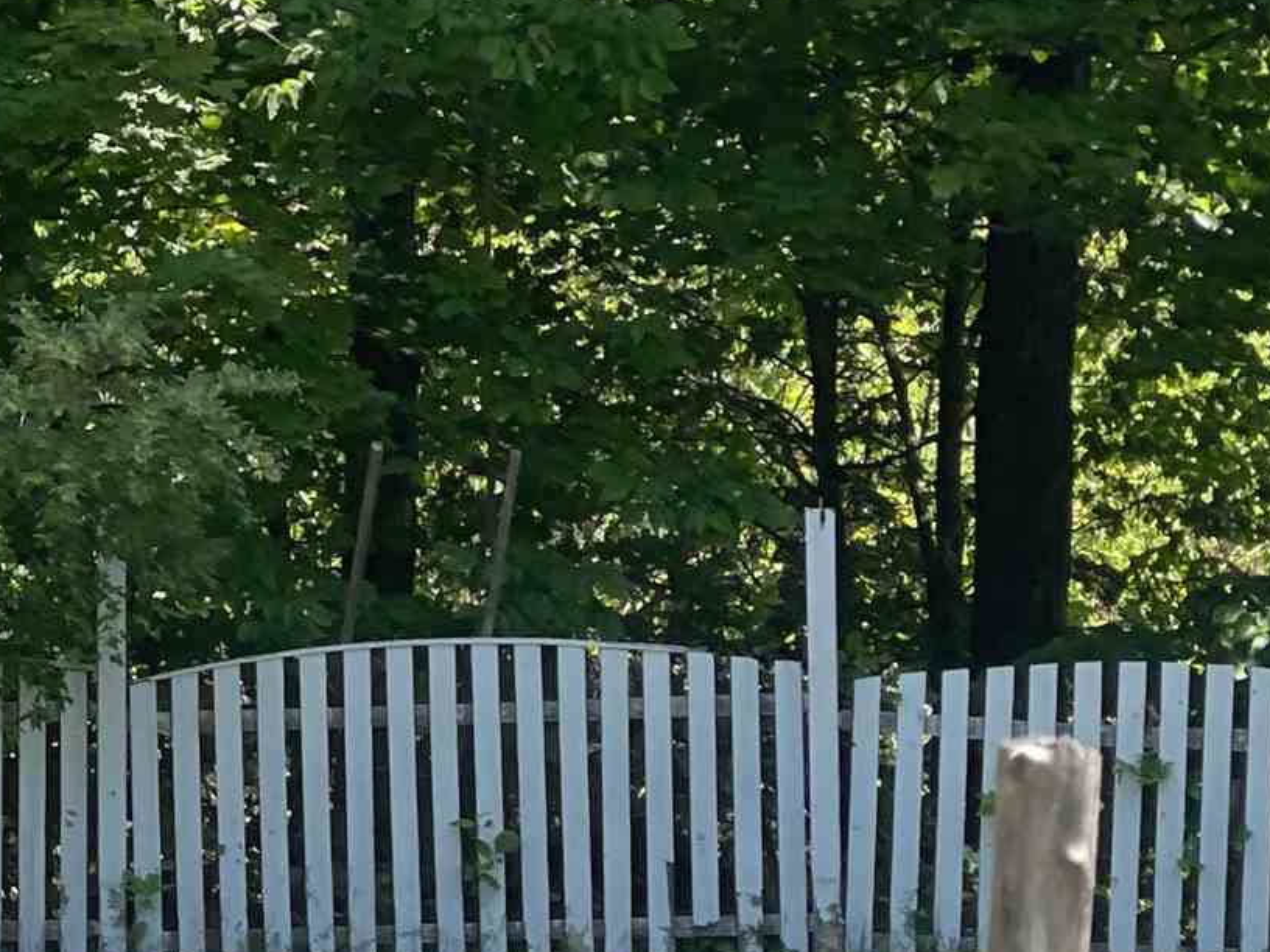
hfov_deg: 8.1
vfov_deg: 6.2
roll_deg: -1.6
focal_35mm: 241
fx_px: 8842
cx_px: -241
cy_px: 650
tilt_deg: -2.6
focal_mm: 7.5
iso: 32
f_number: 2.2
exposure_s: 1/426
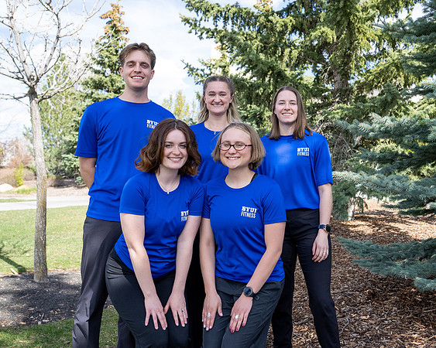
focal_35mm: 35
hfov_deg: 50.9
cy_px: 150
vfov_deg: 42.1
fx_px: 452
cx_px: 277
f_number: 4
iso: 800
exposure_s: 1/2500
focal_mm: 24.5
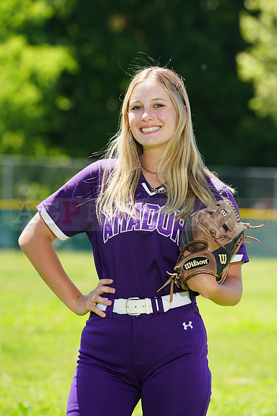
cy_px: 208
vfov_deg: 6.9
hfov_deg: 4.6
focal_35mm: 300
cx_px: 138
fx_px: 3466
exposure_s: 1/200
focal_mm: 300
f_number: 9
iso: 200
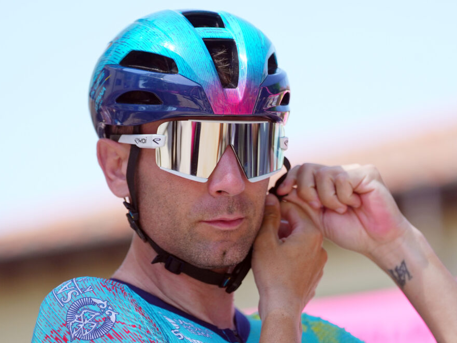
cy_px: 172
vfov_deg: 10.1
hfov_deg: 13.4
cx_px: 251
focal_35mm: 147
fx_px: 1940
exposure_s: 1/4000
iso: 640
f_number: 2.8
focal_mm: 135
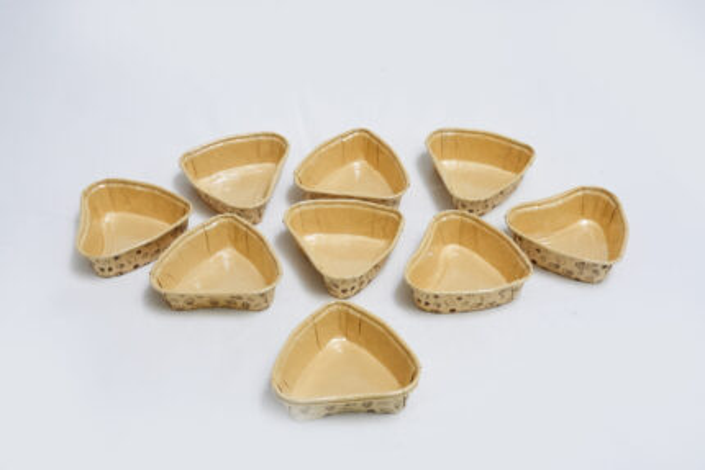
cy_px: 235
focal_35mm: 46
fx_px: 901
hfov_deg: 42.7
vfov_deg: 29.3
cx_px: 352
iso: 6400
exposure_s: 1/160
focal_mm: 46
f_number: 16
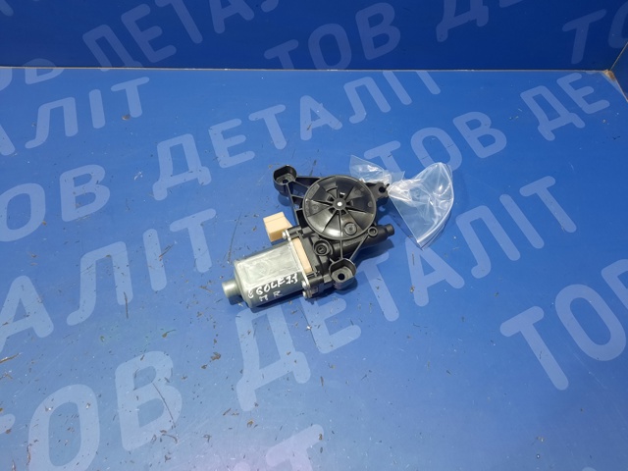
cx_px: 314
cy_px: 236
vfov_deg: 54.9
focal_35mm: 25
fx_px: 454
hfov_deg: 69.4
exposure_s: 1/33
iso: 320
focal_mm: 4.6
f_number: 2
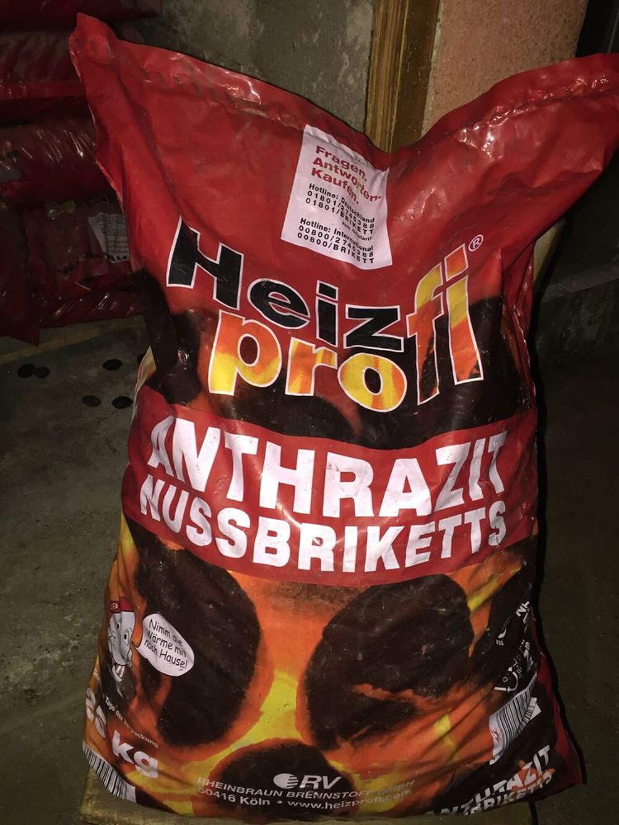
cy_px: 412
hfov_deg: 48.2
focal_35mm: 29
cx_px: 310
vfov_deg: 61.7
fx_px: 691
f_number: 2.2
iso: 80
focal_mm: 4.15
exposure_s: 1/17
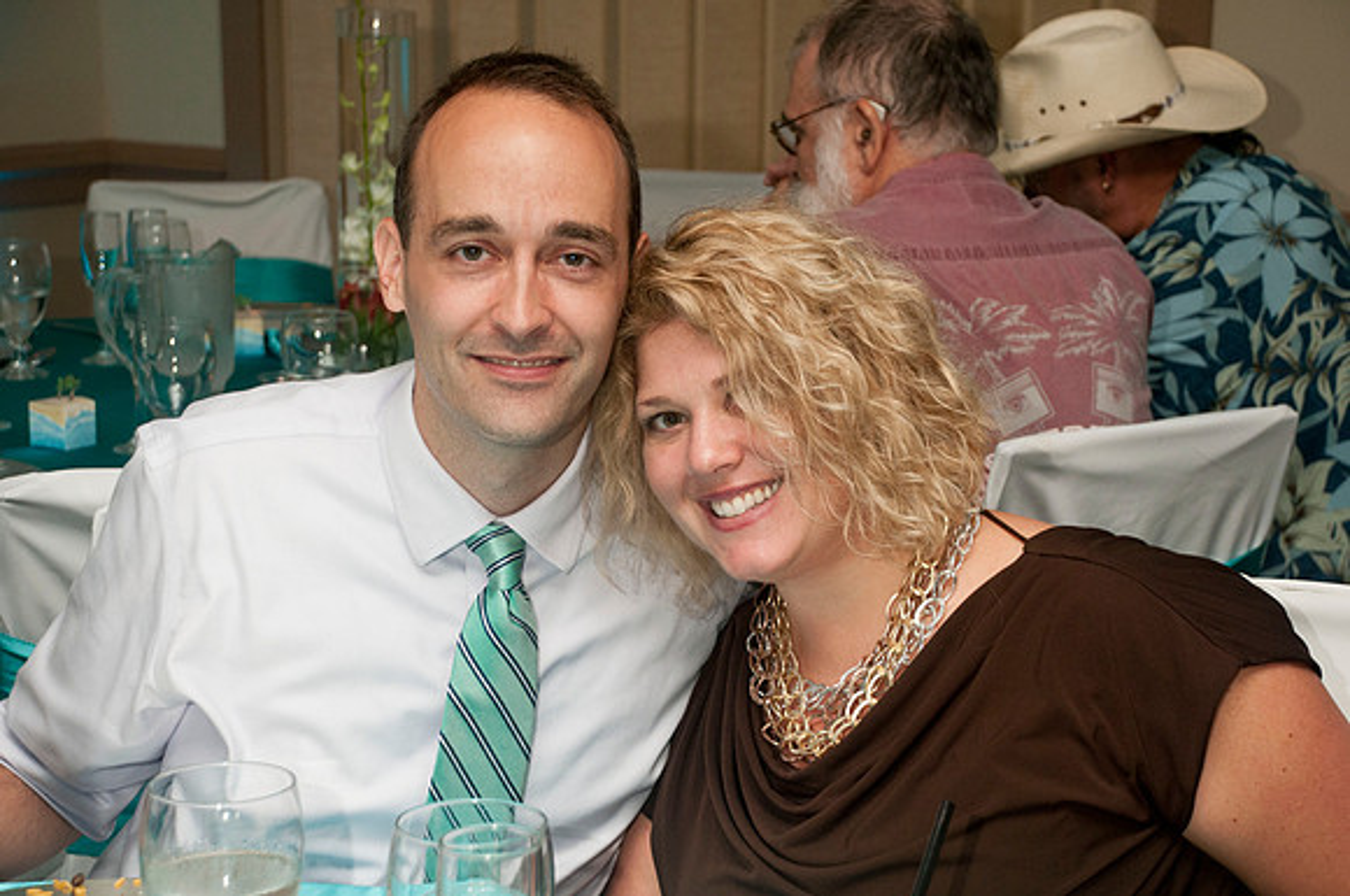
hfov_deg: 26.0
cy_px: 448
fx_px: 2921
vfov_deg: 17.4
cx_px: 675
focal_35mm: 78
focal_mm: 52
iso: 400
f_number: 5.6
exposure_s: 1/160
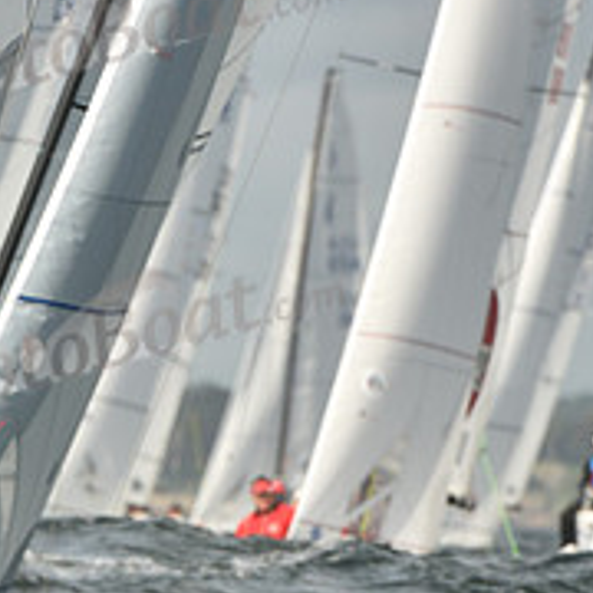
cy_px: 558
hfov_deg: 1.6
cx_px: -287
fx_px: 21281
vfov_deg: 1.6
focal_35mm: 1098
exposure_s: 1/1250
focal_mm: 400
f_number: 8
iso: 320
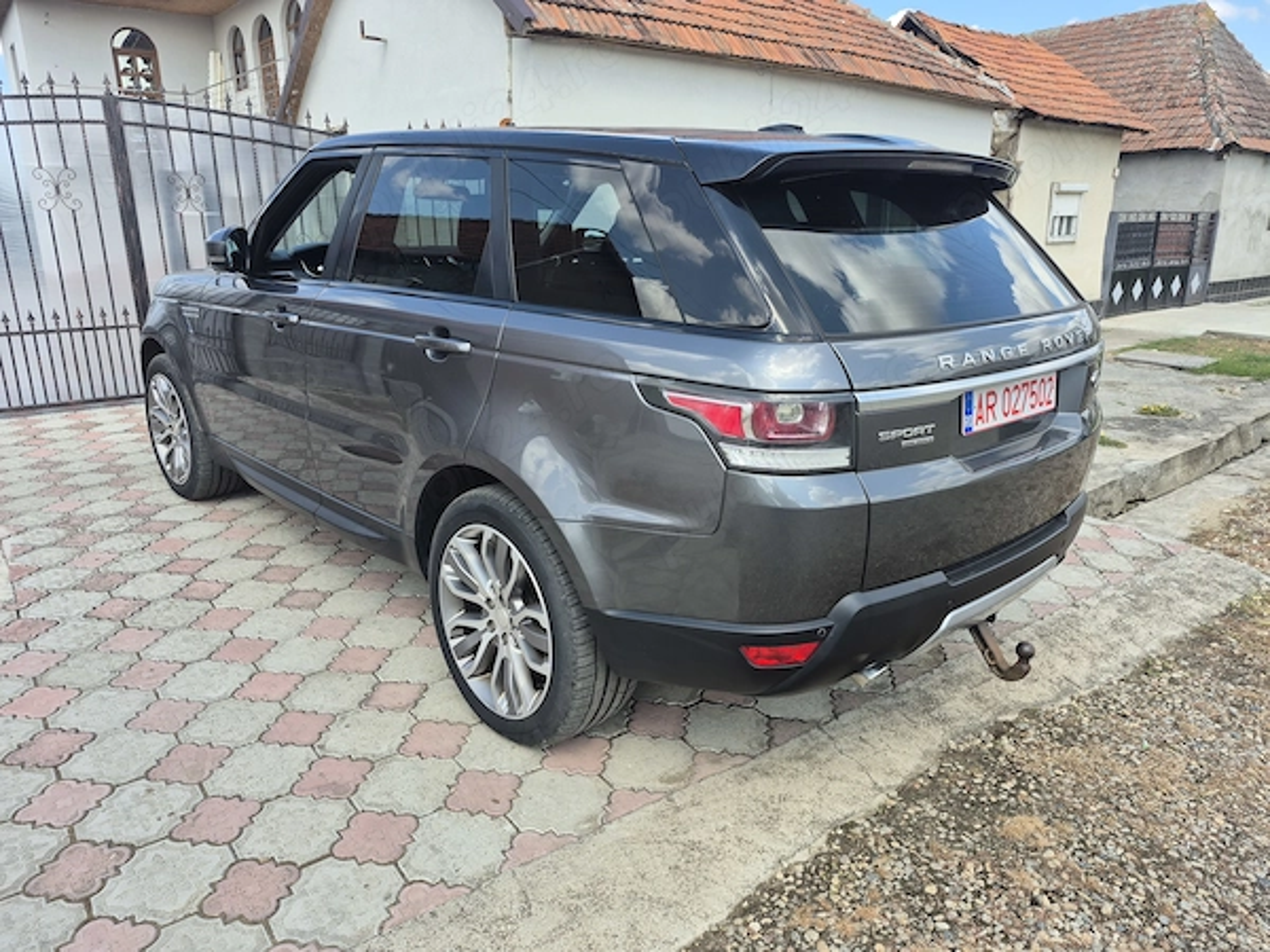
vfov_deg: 58.9
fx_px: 844
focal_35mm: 23
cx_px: 635
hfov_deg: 73.9
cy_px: 476
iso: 25
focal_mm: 5.4
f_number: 1.8
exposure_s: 1/580
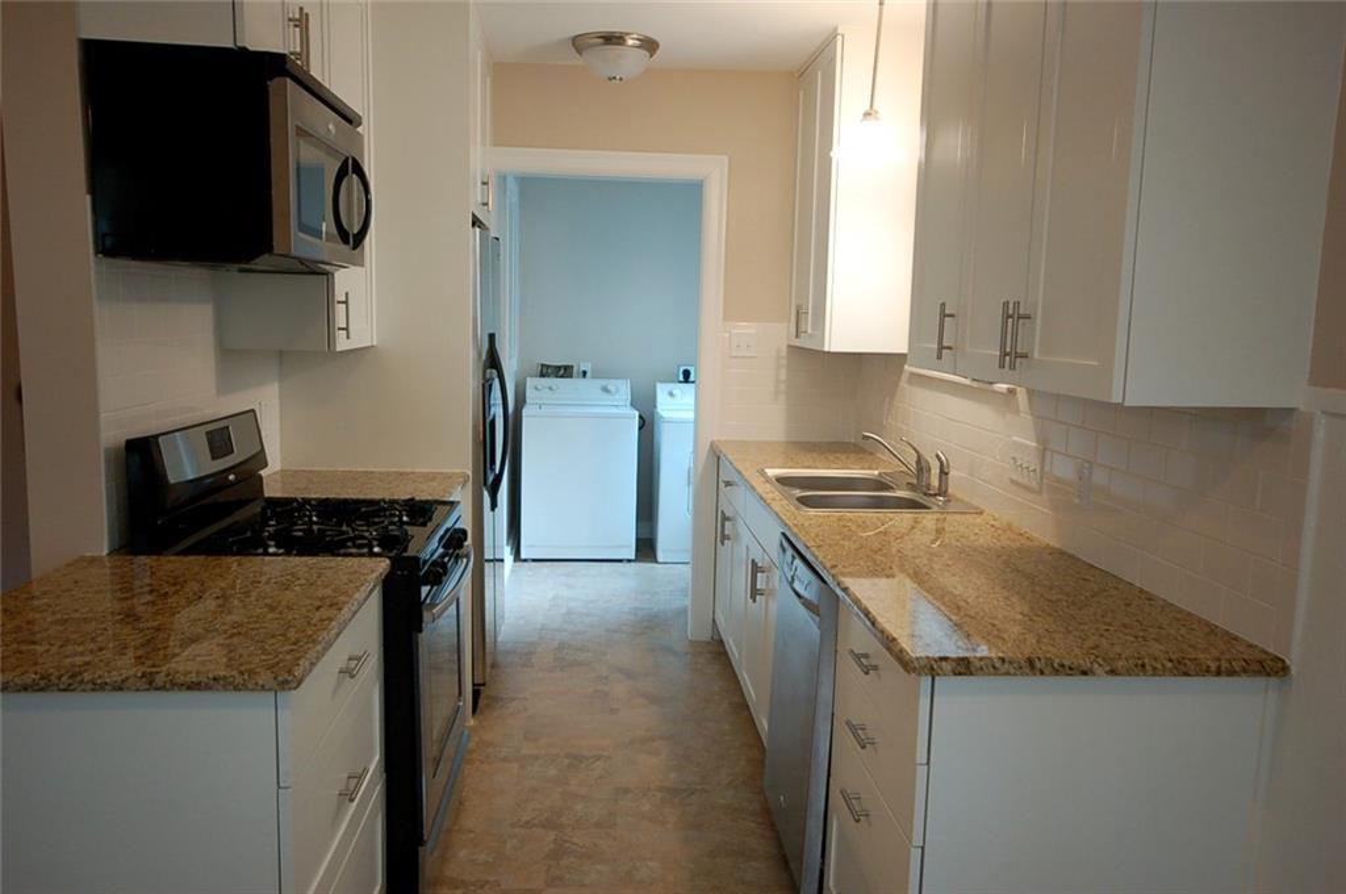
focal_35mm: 30
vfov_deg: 43.5
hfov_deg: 62.0
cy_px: 447
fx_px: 1120
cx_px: 673
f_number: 5.6
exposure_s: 1/15
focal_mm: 20
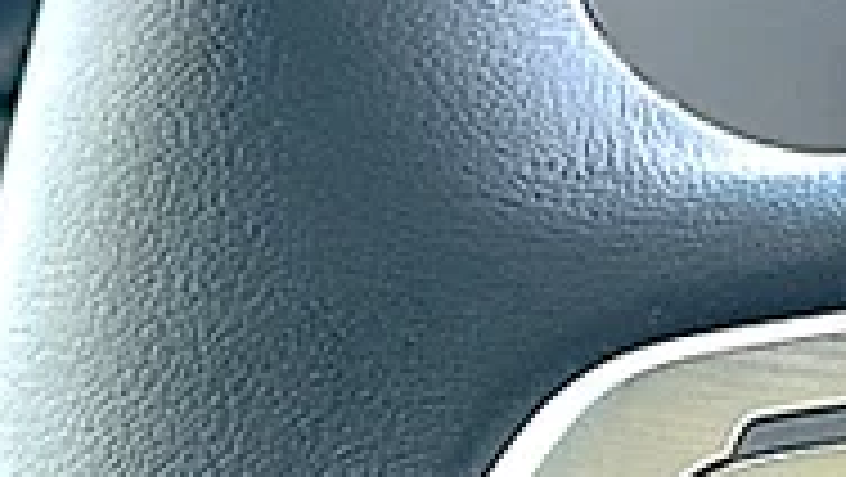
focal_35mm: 191
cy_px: 668
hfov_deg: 11.1
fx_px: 4287
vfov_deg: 6.3
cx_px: 990
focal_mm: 6.86
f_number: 1.78
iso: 50
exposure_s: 1/91
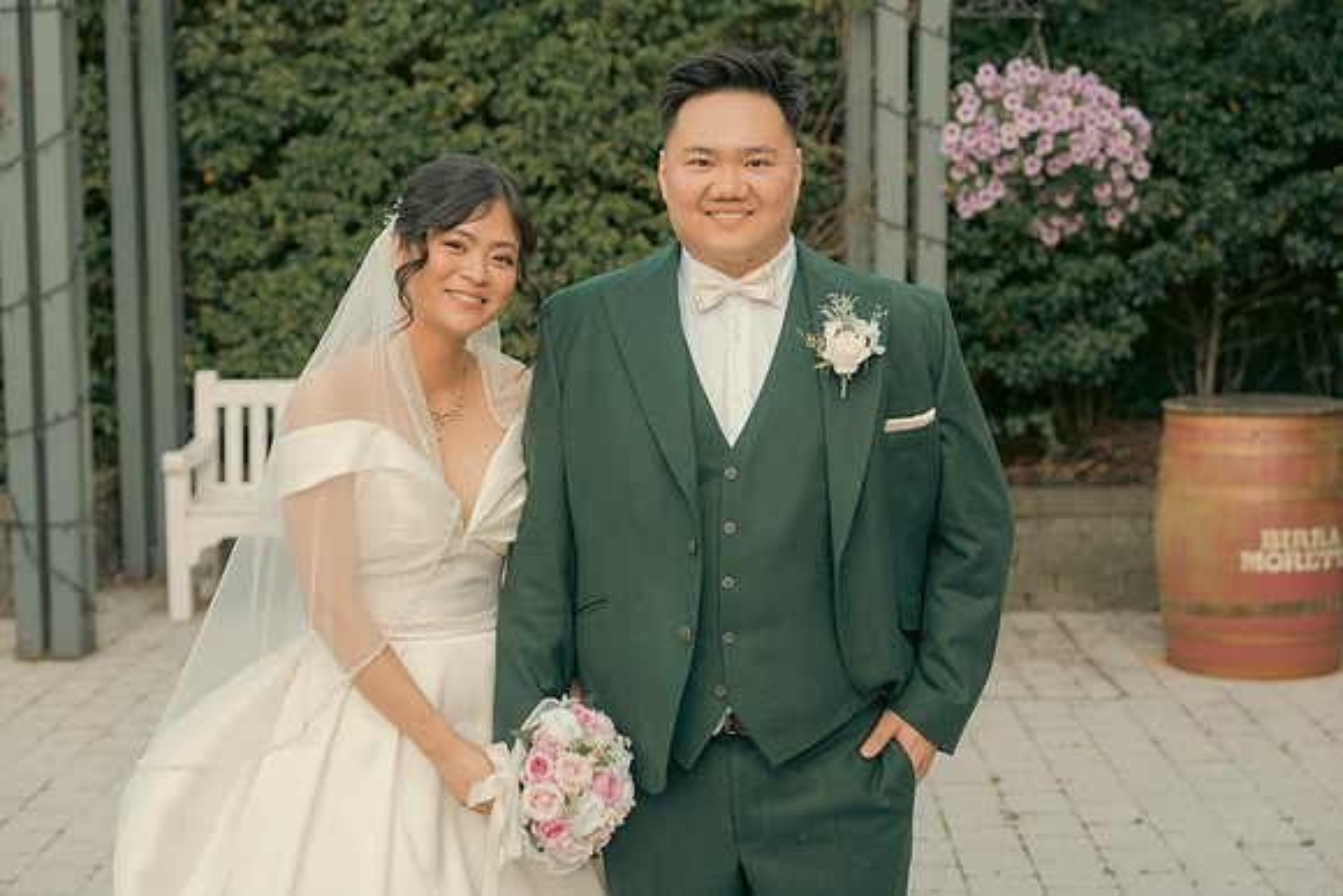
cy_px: 448
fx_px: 2276
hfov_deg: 32.9
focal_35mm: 61
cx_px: 672
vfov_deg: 22.3
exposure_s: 1/160
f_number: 3.5
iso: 125
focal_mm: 61
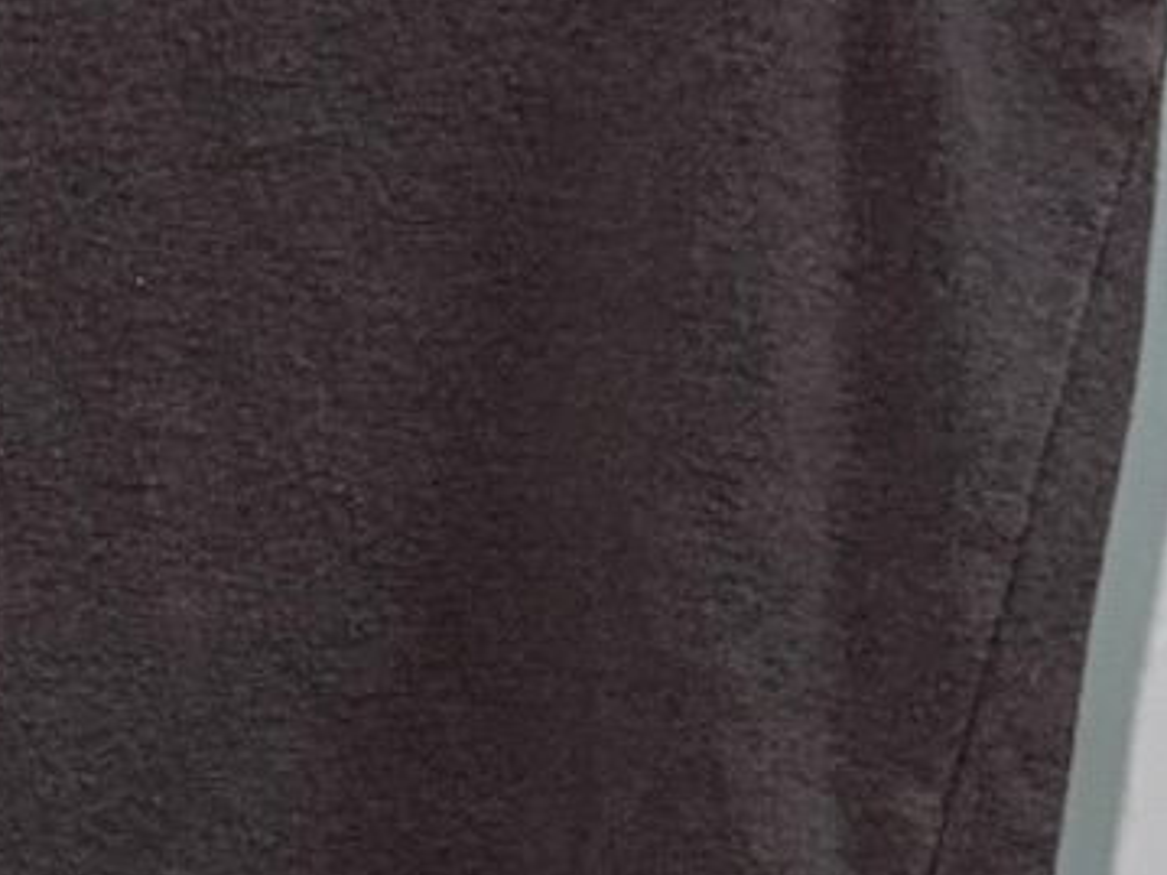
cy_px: 433
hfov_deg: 13.4
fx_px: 4617
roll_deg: -0.7
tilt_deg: -7.7
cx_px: -725
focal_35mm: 137
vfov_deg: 10.8
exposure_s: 1/53
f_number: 1.78
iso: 100
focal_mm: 6.76
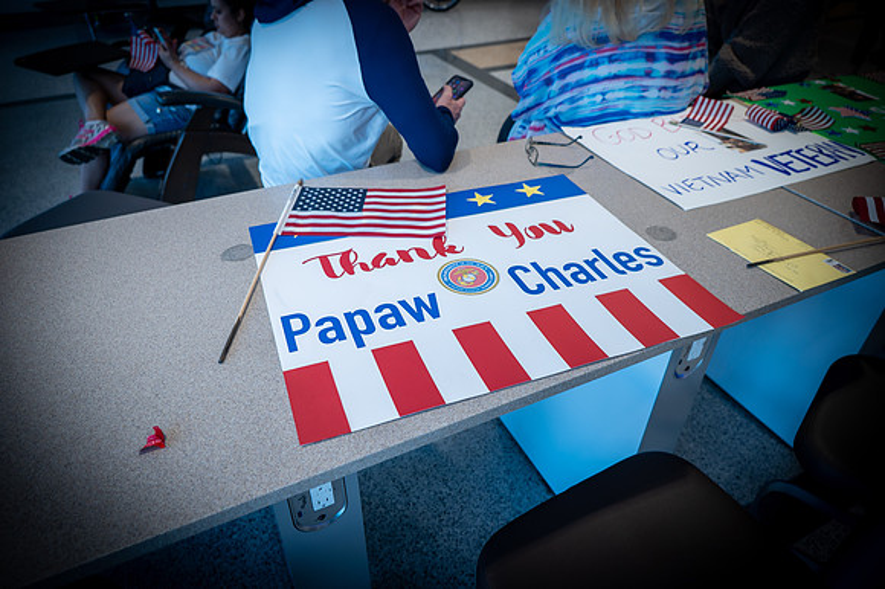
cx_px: 442
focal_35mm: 24
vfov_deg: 53.1
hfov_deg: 73.8
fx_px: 590
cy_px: 294
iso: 200
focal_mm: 24
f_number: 4
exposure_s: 1/40
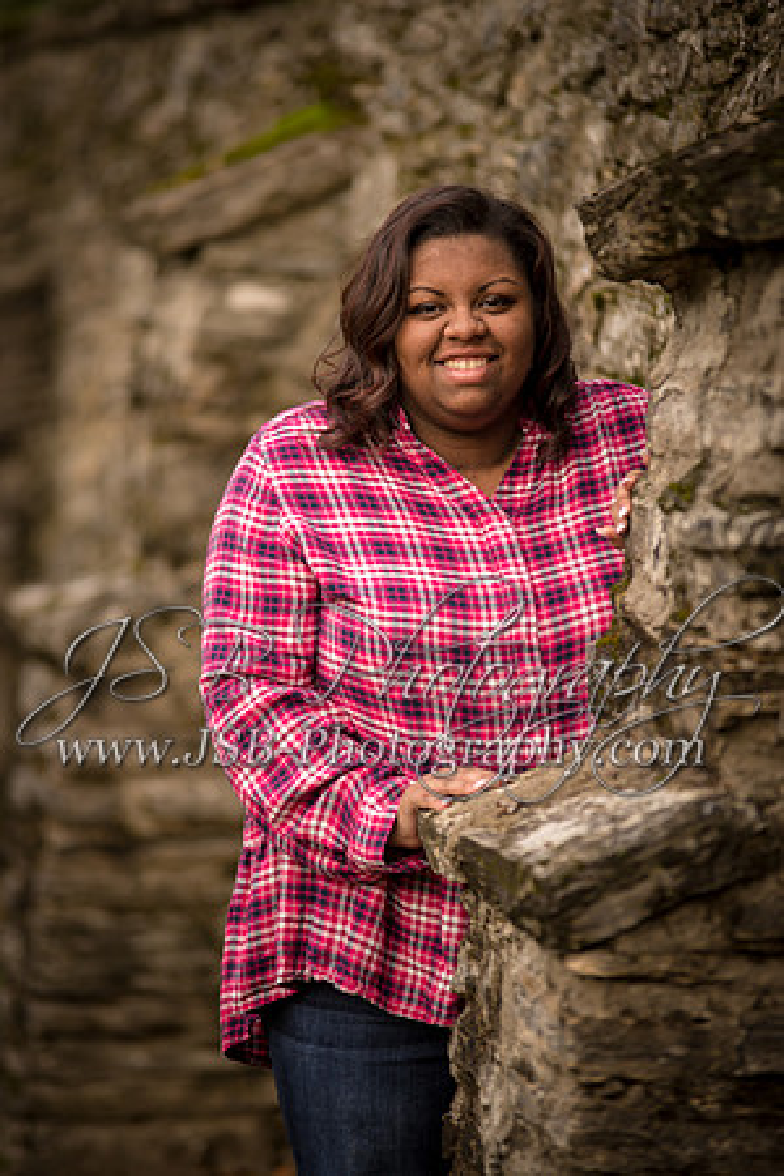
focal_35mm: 180
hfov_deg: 7.6
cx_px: 392
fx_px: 5880
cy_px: 588
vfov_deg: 11.4
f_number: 2.8
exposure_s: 1/200
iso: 200
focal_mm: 180
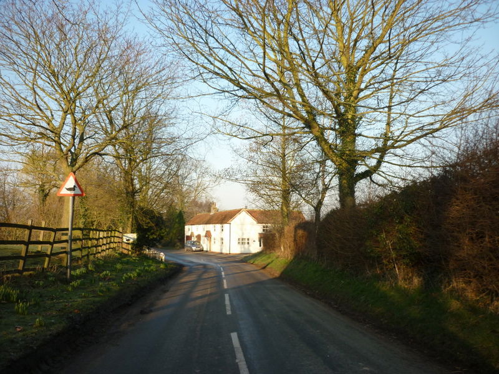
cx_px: 250
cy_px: 187
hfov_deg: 55.4
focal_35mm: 33
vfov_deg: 42.9
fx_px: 476
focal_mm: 5.5
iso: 80
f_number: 2.8
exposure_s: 1/320
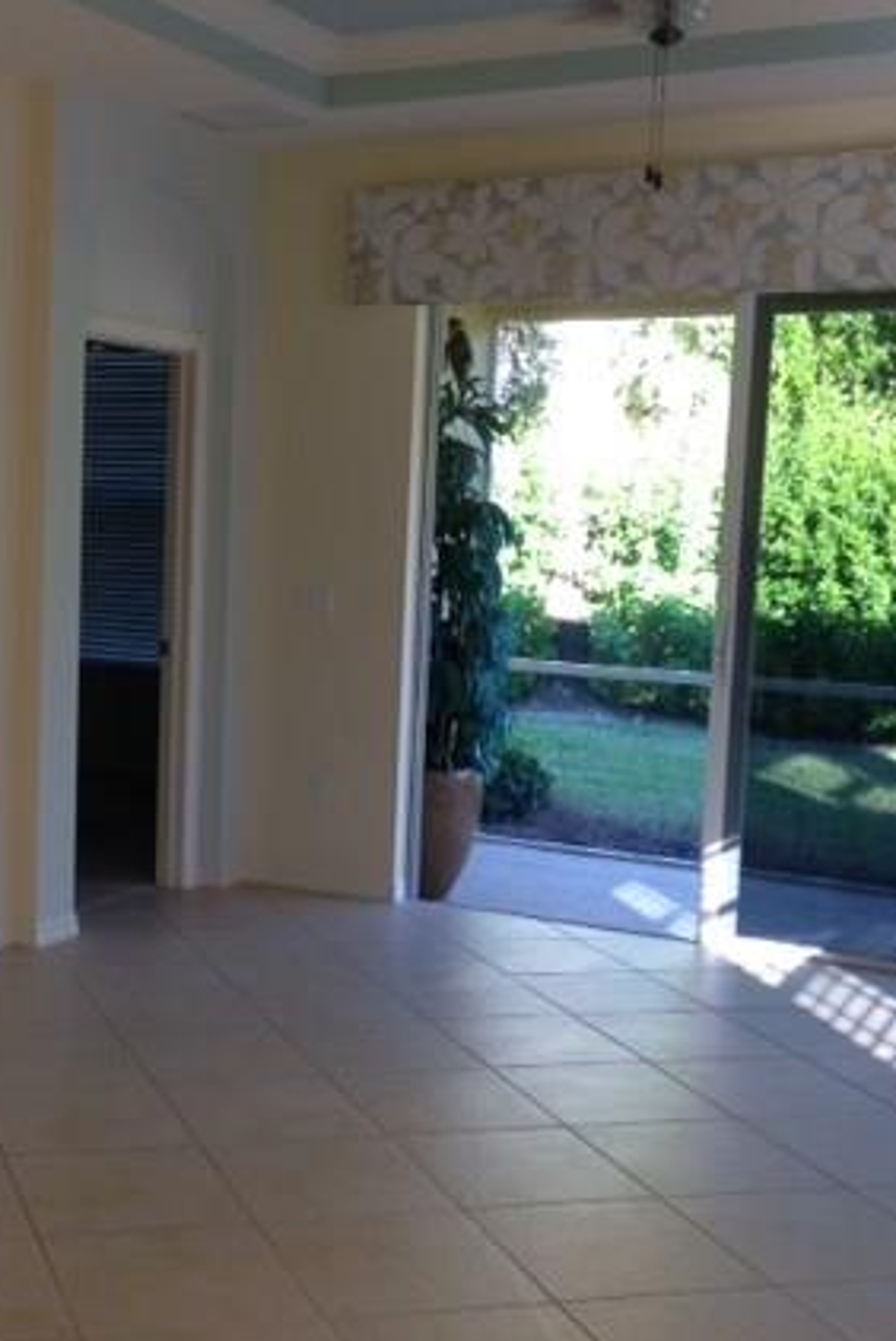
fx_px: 1938
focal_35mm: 52
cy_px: 661
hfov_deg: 25.5
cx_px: 156
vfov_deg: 38.2
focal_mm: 4.12
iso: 50
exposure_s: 1/40
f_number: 2.4
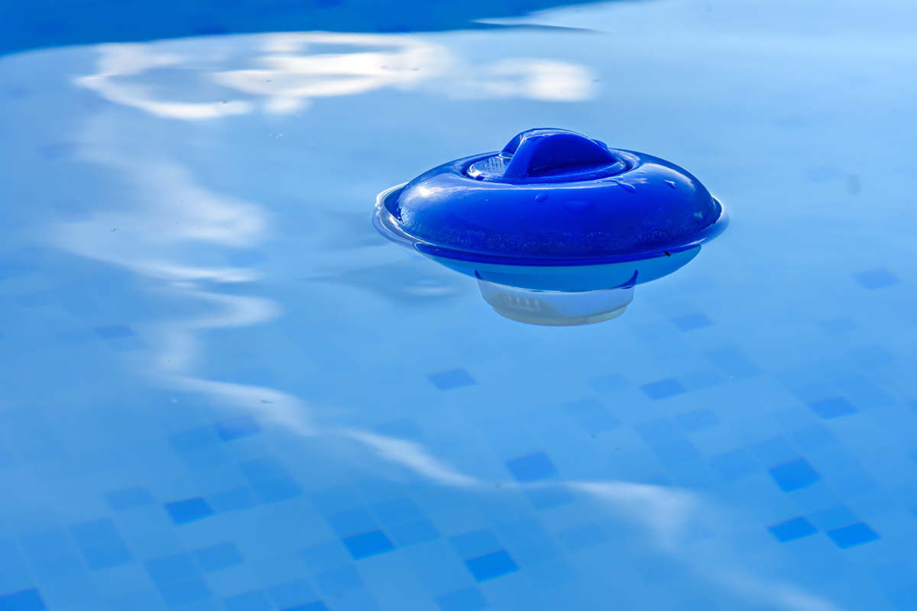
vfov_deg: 11.4
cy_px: 306
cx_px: 458
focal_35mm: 120
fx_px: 3056
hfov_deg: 17.1
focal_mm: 80
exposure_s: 1/320
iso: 200
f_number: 8
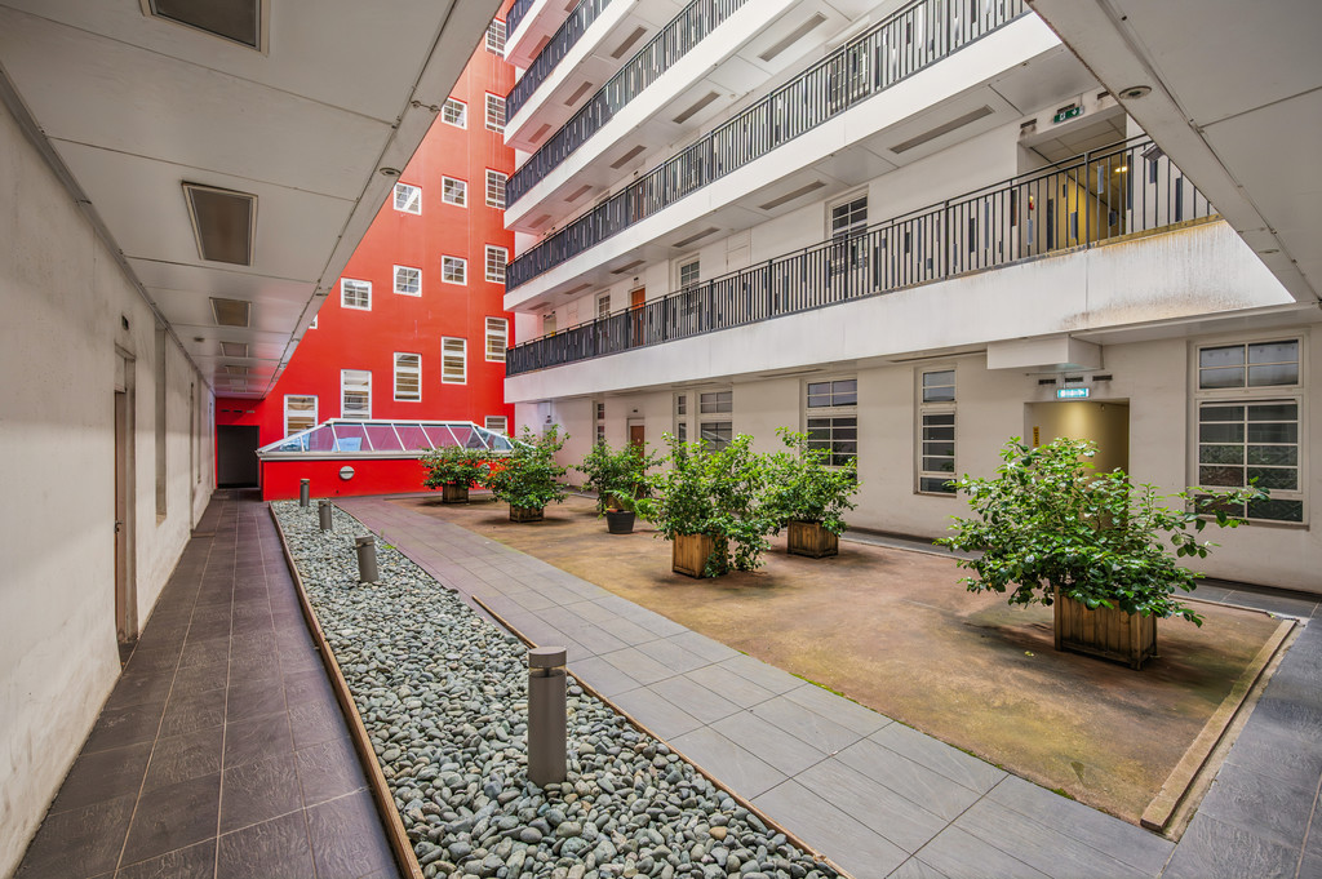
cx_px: 661
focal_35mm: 16
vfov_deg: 75.4
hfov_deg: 98.6
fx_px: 569
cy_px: 440
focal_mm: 15.5
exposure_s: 1/200
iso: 2500
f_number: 6.3
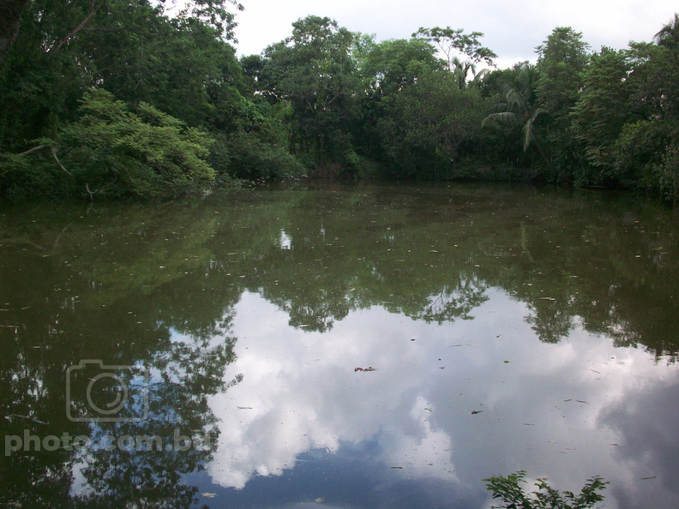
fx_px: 726
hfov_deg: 50.1
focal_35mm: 37
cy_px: 254
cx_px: 340
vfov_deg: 38.7
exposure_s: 1/280
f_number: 2.8
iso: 80
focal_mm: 6.2
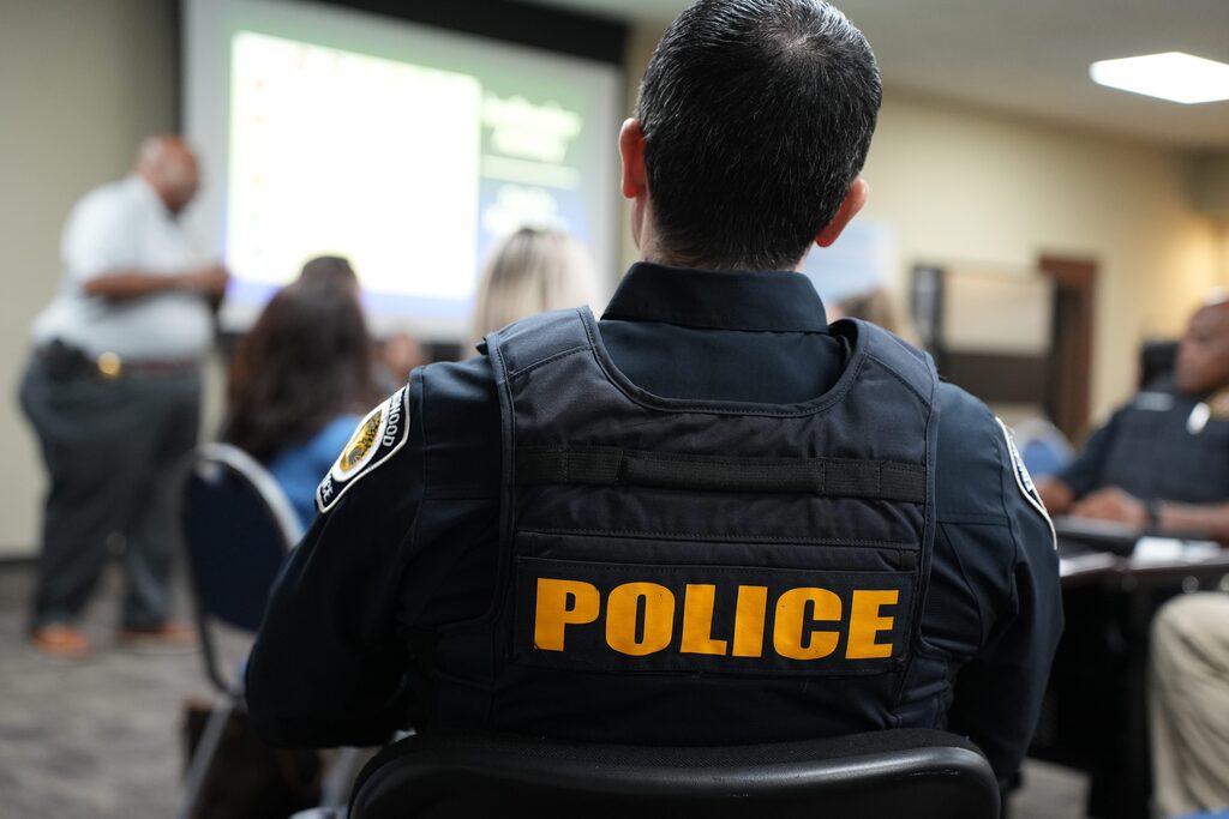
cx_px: 614
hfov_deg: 38.9
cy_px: 410
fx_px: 1741
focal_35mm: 51
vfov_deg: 26.5
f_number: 2.8
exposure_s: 1/160
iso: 3200
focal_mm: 51
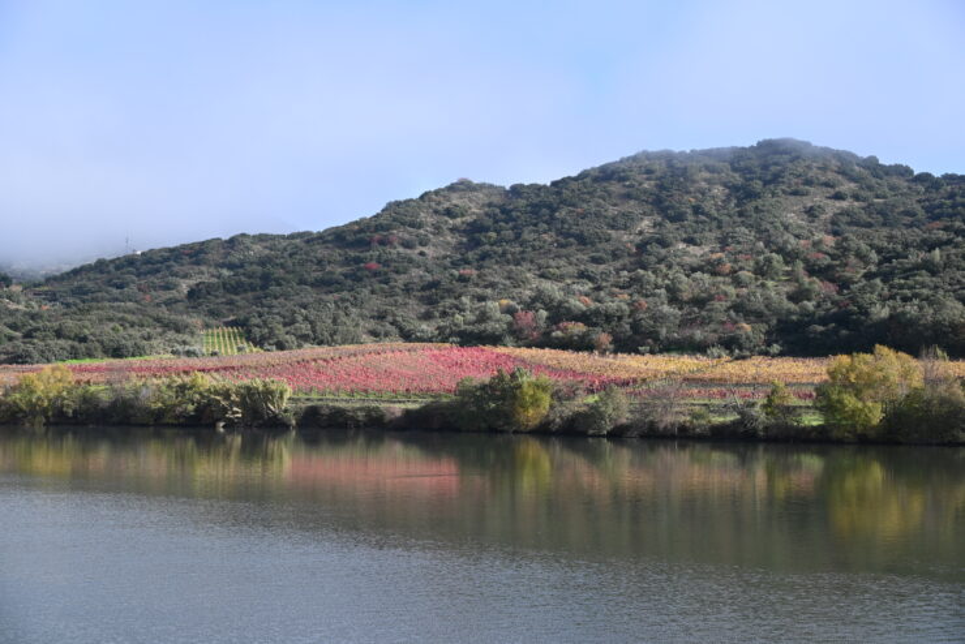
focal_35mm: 57
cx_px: 482
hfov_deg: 35.0
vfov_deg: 23.8
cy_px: 322
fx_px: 1528
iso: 100
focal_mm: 57
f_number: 6.3
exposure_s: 1/250
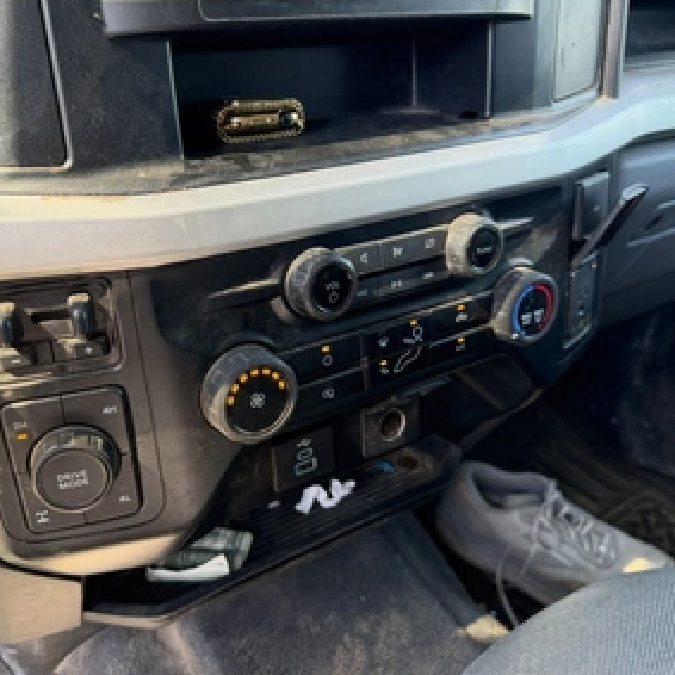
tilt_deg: -29.6
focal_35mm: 30
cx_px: 293
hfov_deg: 53.9
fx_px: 662
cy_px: 343
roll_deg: +0.2
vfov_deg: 54.0
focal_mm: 6.76
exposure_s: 1/130
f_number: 1.78
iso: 200
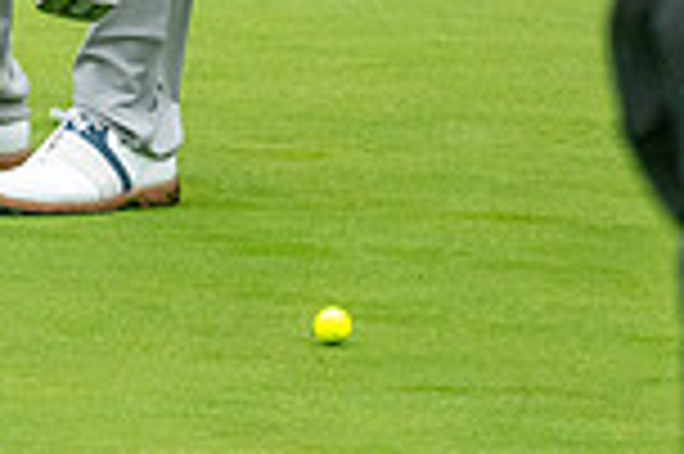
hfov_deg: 1.2
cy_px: -405
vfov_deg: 0.8
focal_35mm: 1721
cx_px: 14
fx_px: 32663
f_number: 4
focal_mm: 300
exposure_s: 1/1600
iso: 800
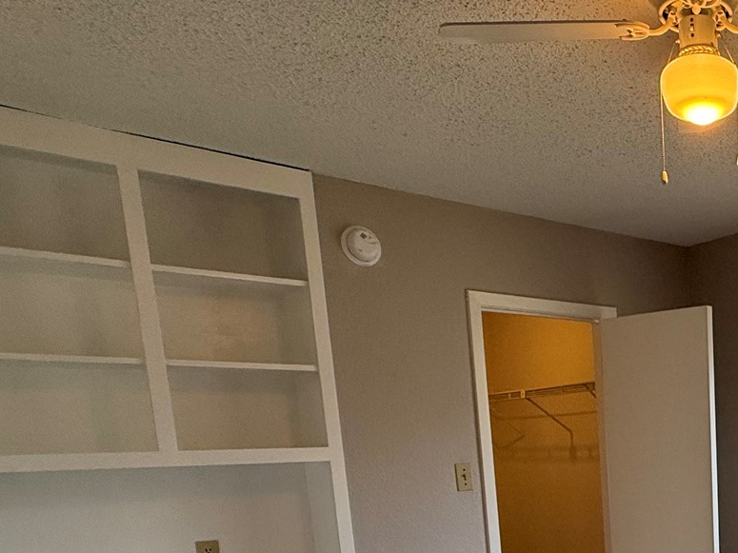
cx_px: 757
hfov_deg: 42.4
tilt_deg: -10.8
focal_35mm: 37
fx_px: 789
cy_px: 585
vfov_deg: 34.2
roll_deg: +0.9
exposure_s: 1/138
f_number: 2.2
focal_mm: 2.22
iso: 64
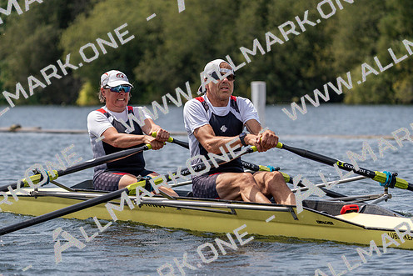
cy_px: 135
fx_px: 2685
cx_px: 221
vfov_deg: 5.9
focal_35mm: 234
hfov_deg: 8.8
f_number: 5.6
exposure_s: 1/1600
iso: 250
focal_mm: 200
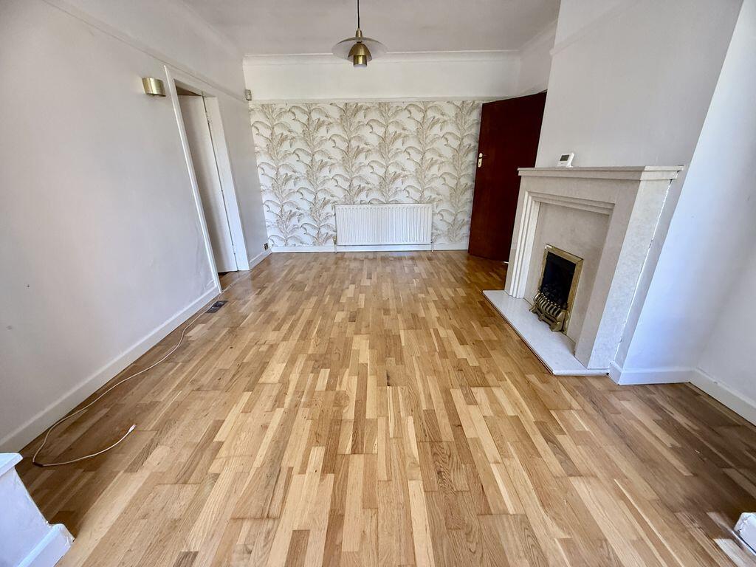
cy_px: 284
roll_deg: +0.8
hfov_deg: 102.1
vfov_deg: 85.7
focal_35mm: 14
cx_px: 378
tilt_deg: -20.6
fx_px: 306
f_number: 2.2
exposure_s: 1/99
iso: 320
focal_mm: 2.22
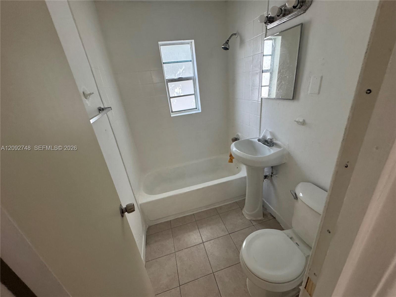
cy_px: 148
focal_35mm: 14
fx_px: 160
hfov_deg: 102.1
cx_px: 198
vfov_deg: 85.7
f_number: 2.2
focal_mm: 2.22
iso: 320
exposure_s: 1/62
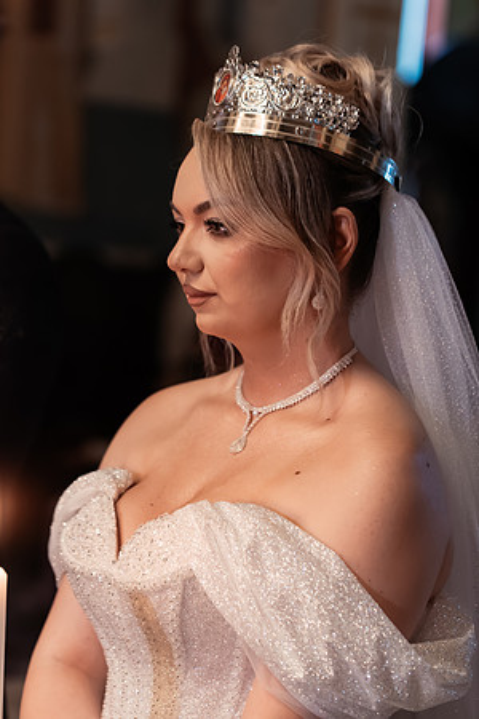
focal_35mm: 90
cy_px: 360
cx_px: 240
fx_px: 1796
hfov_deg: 15.2
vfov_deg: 22.6
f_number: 3.5
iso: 3200
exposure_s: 1/250
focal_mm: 90
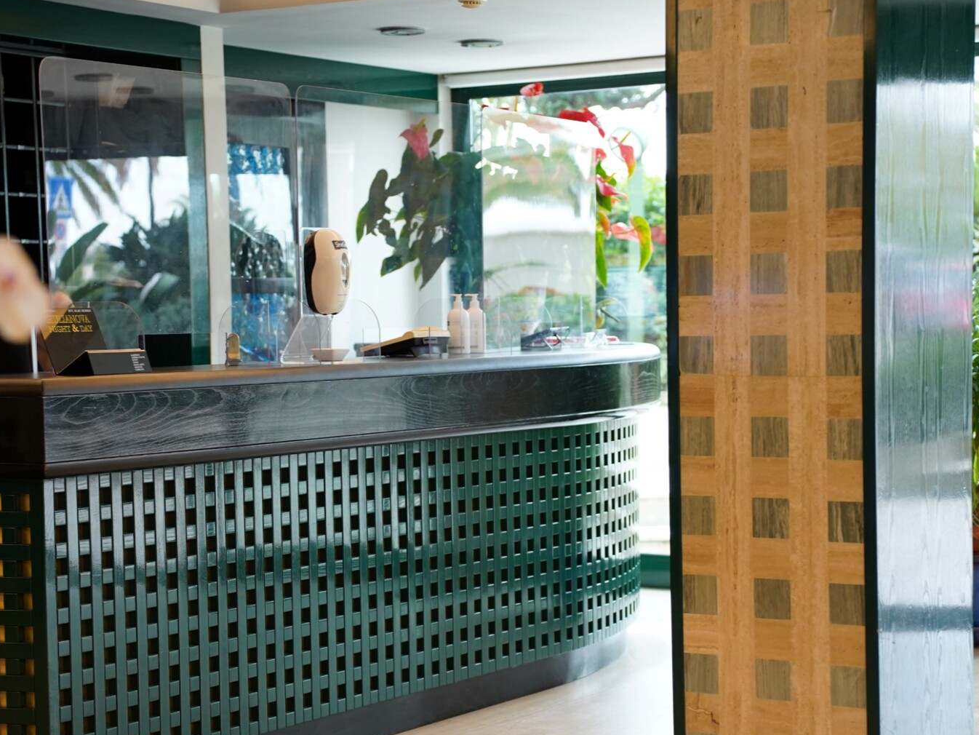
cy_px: 469
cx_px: 490
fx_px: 2376
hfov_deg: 23.3
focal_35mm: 84
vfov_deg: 17.5
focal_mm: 56
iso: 1600
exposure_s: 1/250
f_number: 2.8
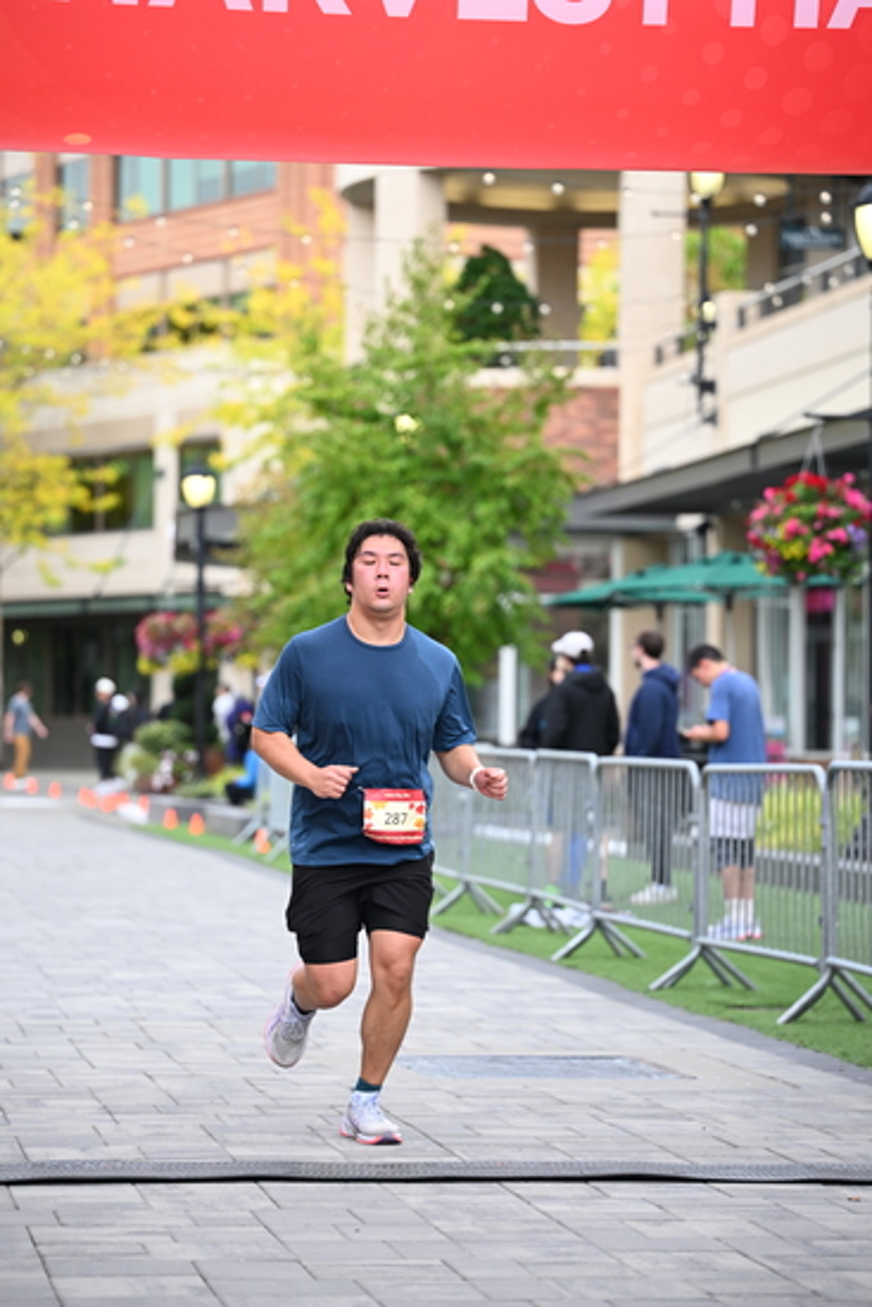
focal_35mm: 110
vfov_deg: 18.6
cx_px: 436
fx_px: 3994
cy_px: 654
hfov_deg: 12.5
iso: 640
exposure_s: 1/1250
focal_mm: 110
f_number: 2.8
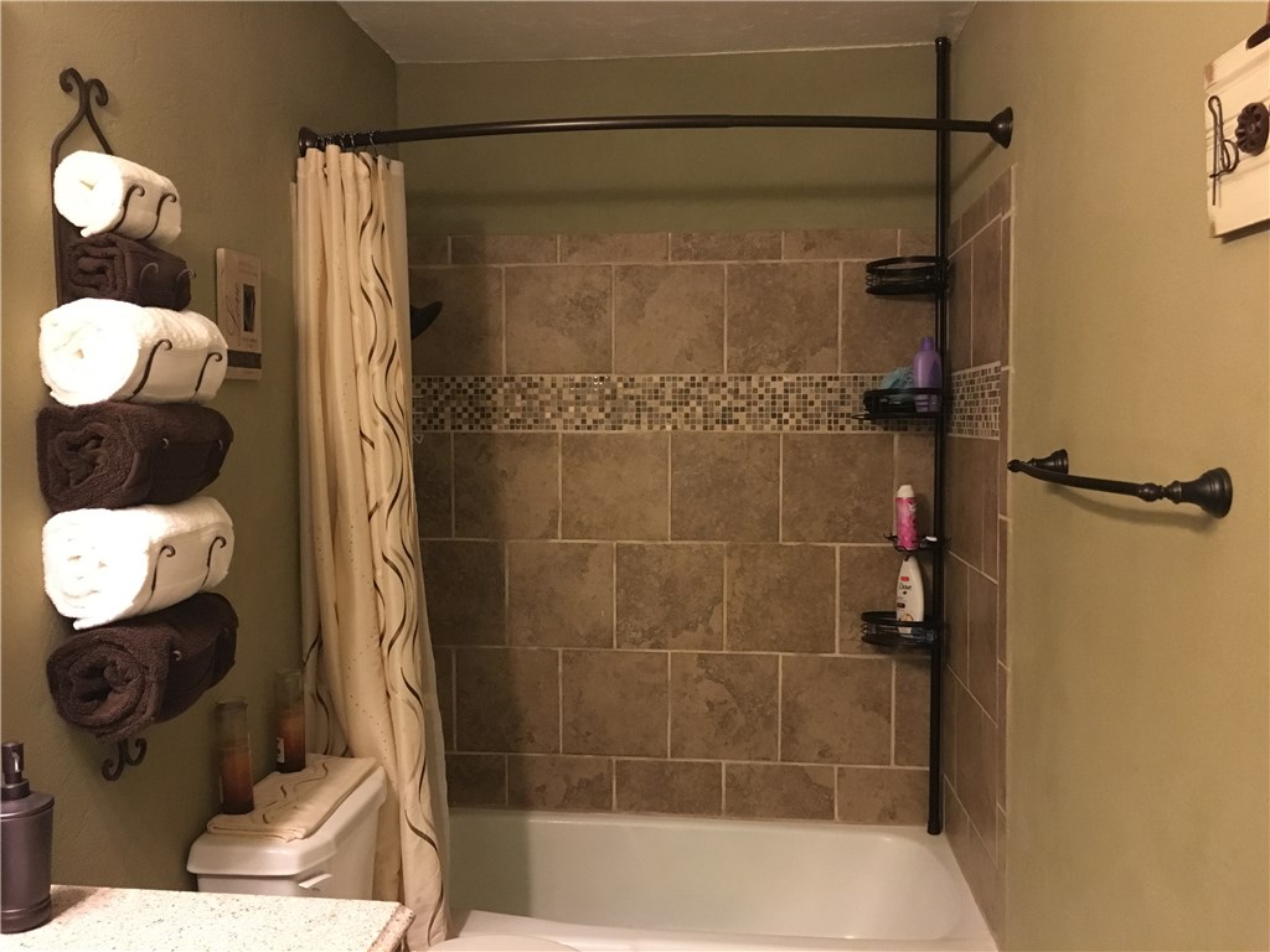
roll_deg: -0.2
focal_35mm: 29
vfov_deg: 48.2
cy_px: 476
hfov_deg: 61.7
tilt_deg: -2.1
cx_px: 635
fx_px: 1064
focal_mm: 4.15
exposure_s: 1/15
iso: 320
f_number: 2.2
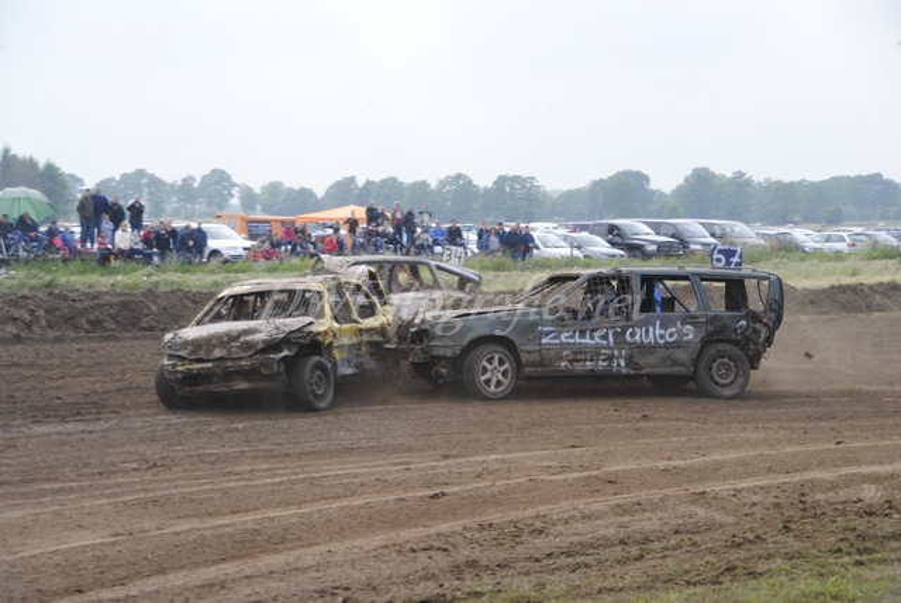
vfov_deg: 15.2
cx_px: 450
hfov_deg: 22.6
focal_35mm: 90
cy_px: 302
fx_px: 2254
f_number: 5
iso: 200
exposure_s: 1/500
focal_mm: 60
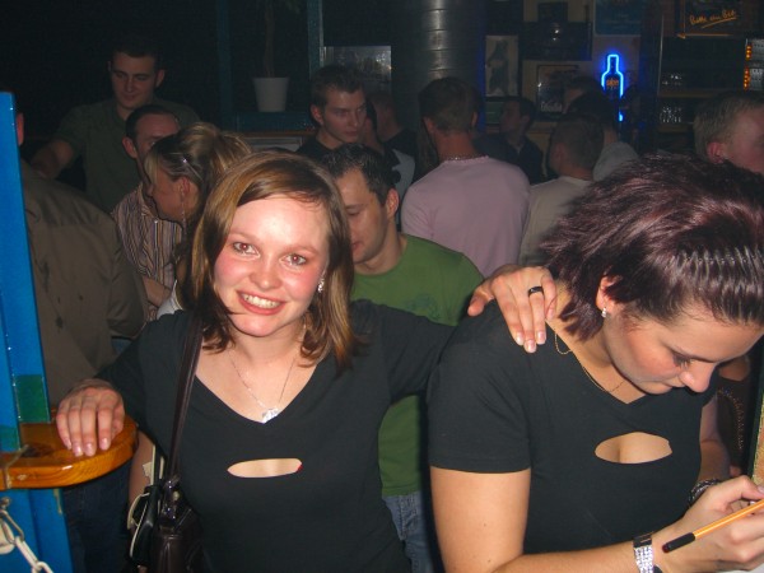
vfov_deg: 37.7
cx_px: 382
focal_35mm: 38
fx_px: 839
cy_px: 286
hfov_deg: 49.0
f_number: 2.8
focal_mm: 7.9
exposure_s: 1/60
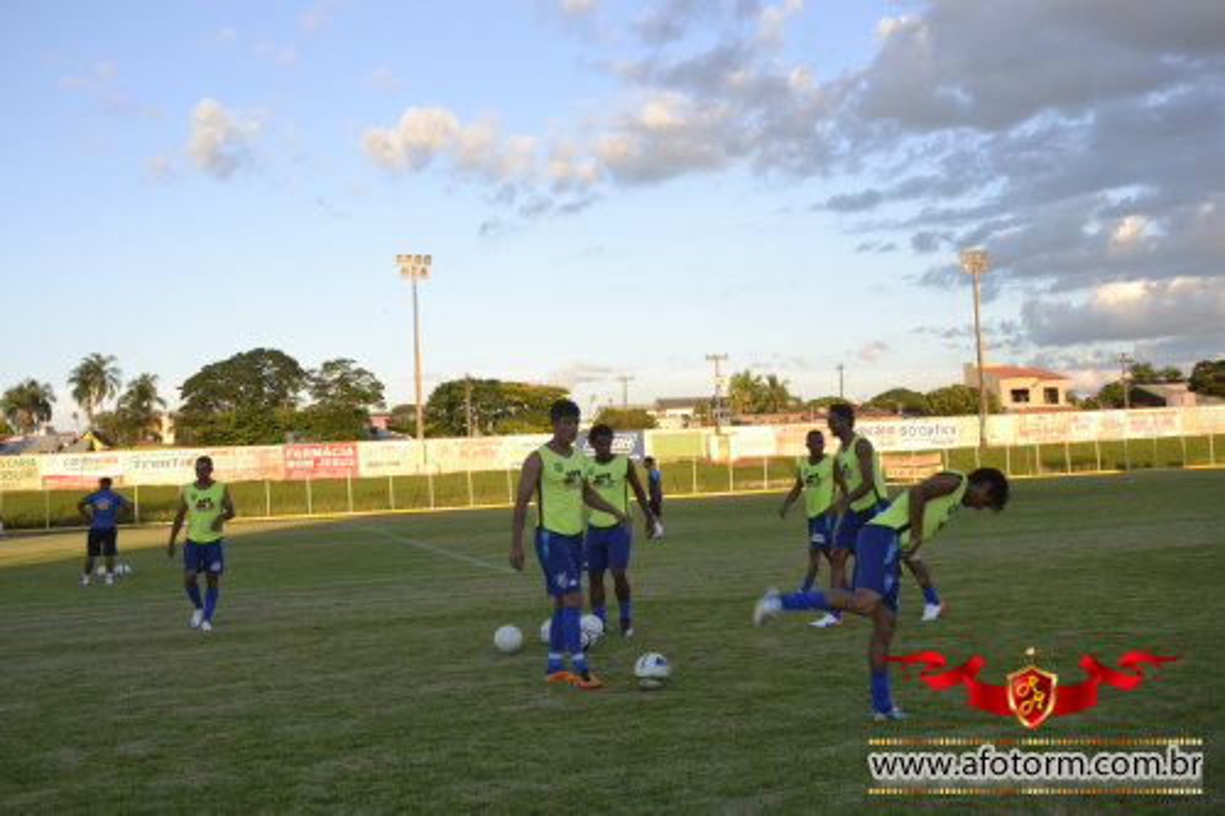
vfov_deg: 36.8
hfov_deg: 53.1
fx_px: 1225
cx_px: 612
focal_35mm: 36
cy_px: 408
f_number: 5.6
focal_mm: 24
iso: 100
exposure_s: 1/125
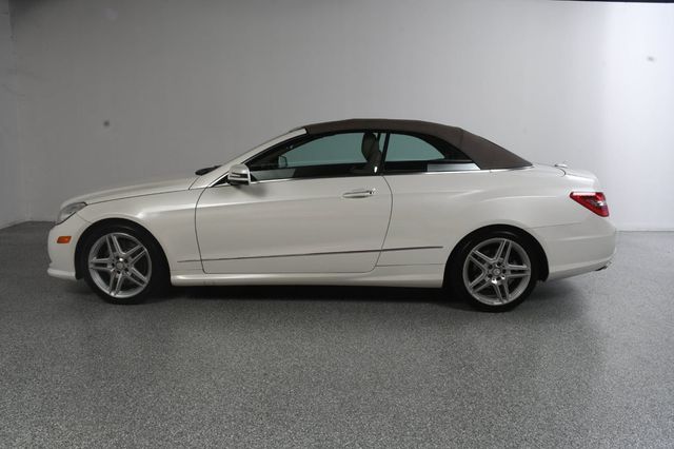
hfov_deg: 67.4
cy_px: 224
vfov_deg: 47.9
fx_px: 505
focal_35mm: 27
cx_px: 337
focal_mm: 18
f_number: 13
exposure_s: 1/160
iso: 100
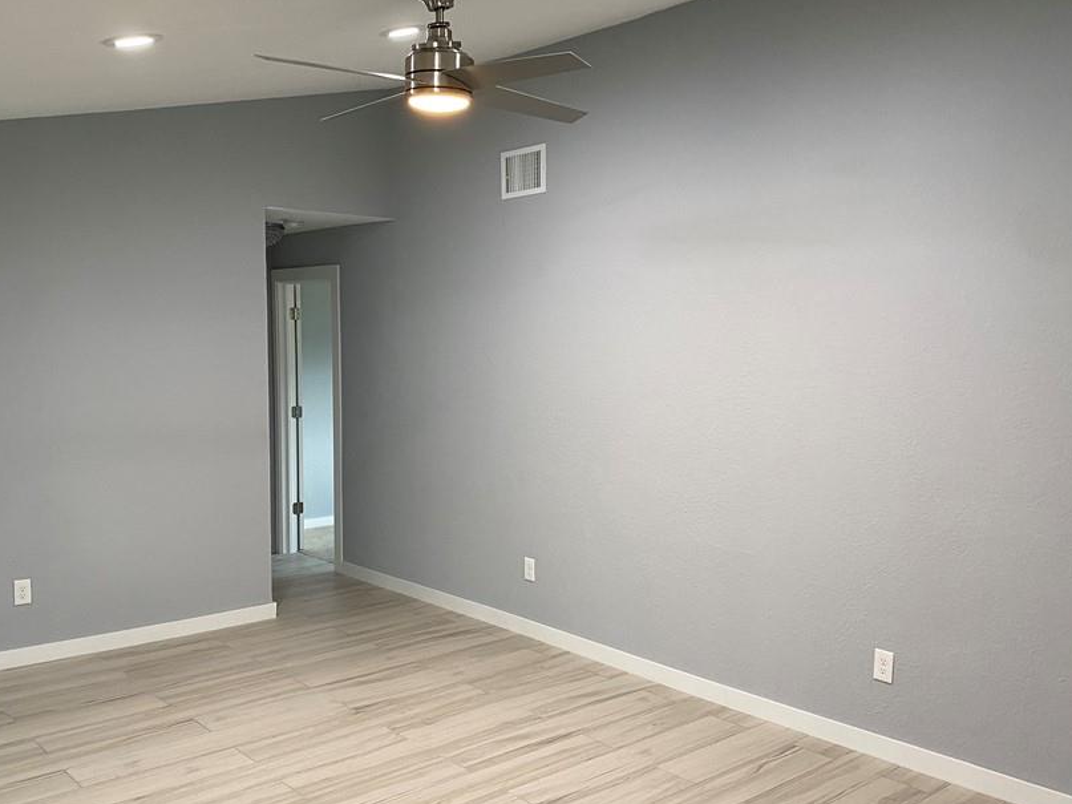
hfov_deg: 55.3
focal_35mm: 33
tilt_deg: -6.2
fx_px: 1022
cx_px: 495
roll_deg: -0.6
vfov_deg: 42.9
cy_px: 439
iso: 125
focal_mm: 4.25
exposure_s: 1/60
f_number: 1.8
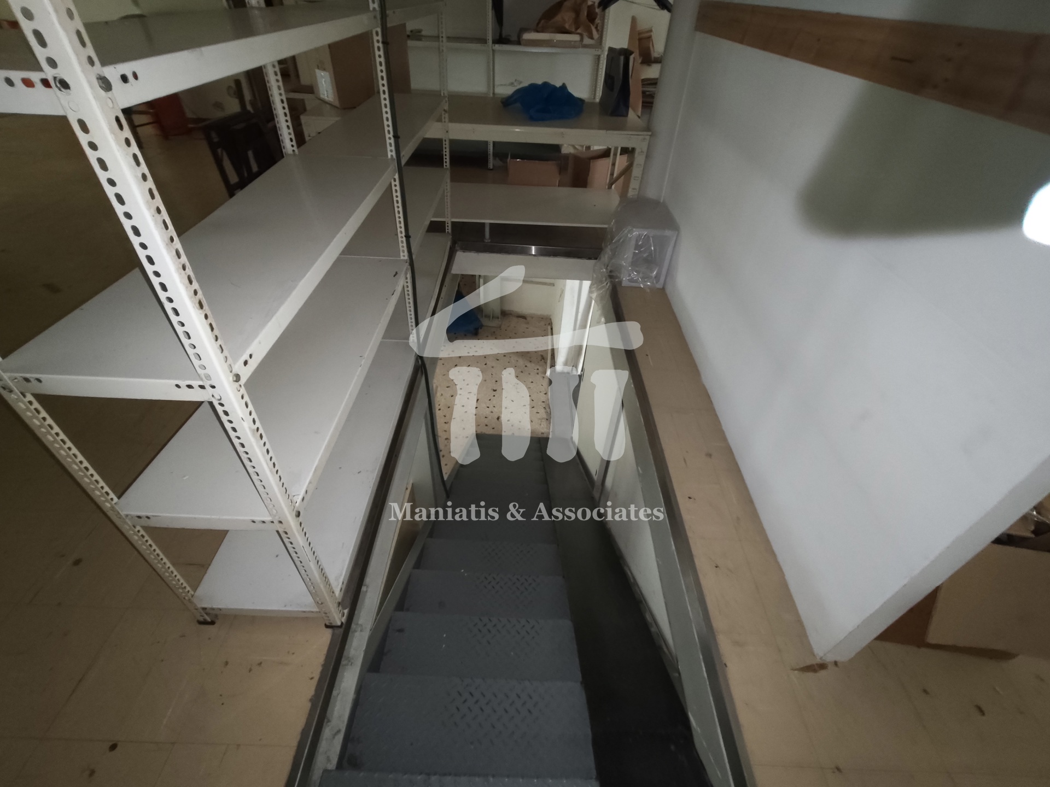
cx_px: 525
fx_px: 455
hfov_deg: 98.2
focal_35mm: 15
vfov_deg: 81.7
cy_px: 394
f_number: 2.2
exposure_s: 1/14.3
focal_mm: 1.67
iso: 1000
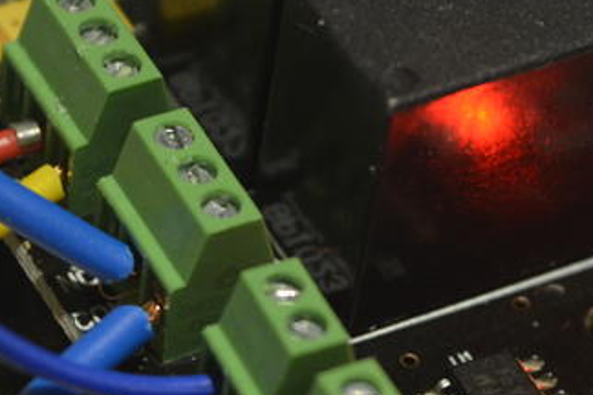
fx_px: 4193
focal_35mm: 255
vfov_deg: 5.4
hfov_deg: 8.1
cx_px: 580
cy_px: 239
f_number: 5.6
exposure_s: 1/60
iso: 800
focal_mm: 55
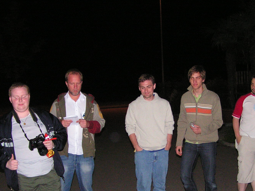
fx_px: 479
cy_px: 127
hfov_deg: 29.7
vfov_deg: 22.5
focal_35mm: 65
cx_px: 161
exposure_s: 1/40
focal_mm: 6.3
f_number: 2.8
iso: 200
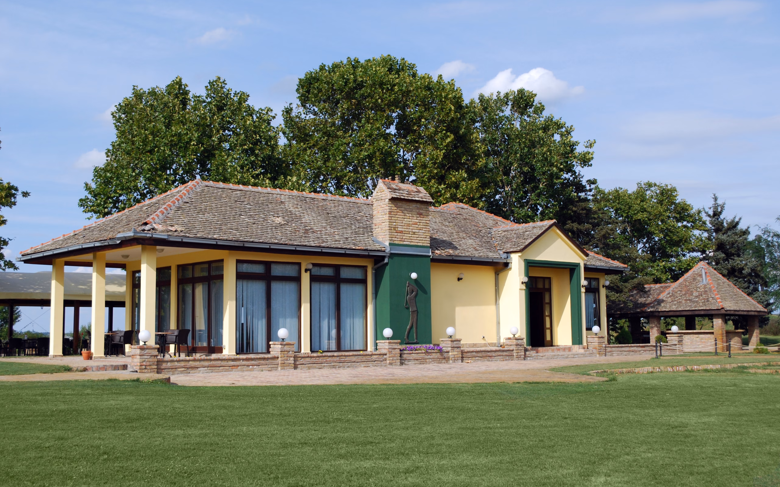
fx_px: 914
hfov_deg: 46.2
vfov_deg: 29.9
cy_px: 239
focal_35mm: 43
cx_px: 391
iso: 200
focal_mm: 28
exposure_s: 1/800
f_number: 8
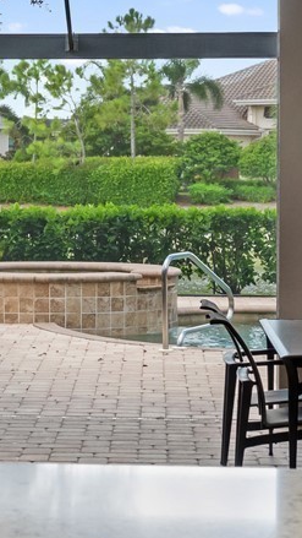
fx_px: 1694
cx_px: -70
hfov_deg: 10.0
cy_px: 186
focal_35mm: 119
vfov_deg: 18.0
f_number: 9.5
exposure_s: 1/30
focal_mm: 46
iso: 4000
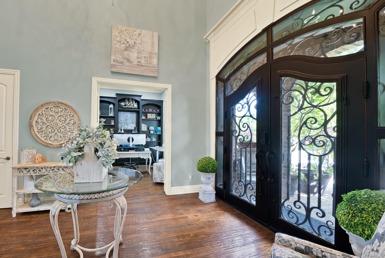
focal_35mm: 13
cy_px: 136
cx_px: 181
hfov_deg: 108.2
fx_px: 139
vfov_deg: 85.5
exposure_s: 1/2
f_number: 9
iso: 640
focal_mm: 12
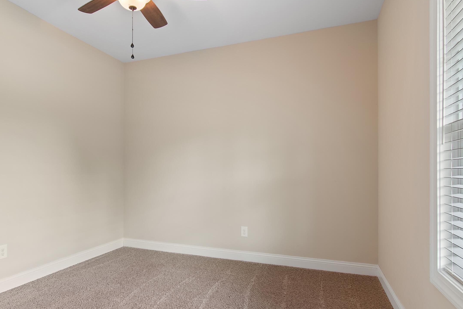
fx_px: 270
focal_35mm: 21
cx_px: 205
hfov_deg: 80.9
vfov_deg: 59.4
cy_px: 169
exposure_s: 1/4
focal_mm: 10
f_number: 4.5
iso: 100
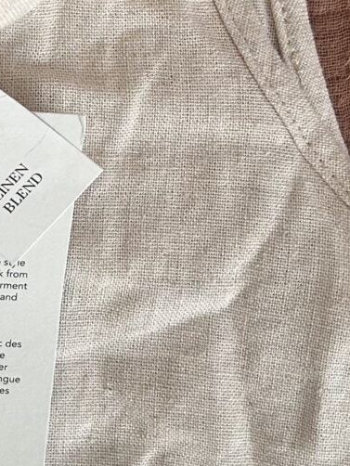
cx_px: -156
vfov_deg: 18.2
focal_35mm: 106
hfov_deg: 13.3
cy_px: 29
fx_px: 1428
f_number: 1.5
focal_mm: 5.7
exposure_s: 1/121
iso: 80
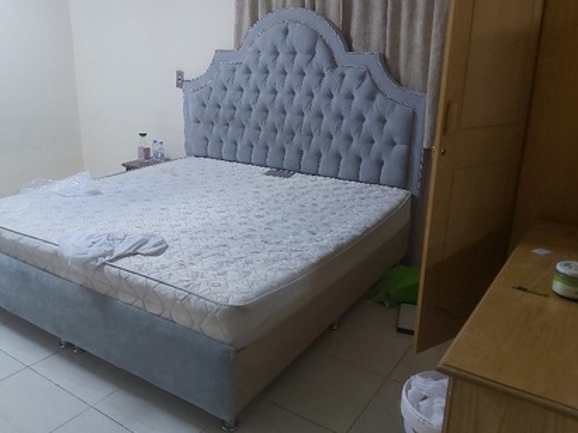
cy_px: 212
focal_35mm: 29
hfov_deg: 61.5
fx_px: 484
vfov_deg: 48.2
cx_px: 260
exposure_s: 1/40
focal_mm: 3.92
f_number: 1.7
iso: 250
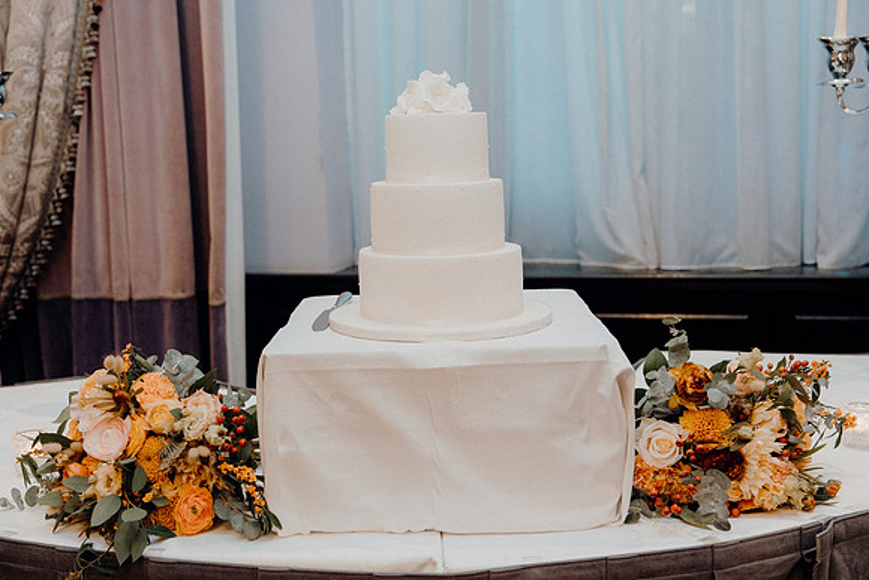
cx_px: 434
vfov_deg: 31.9
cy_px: 290
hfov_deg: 46.4
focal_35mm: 42
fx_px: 1014
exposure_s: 1/160
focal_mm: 42
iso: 2500
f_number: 3.5
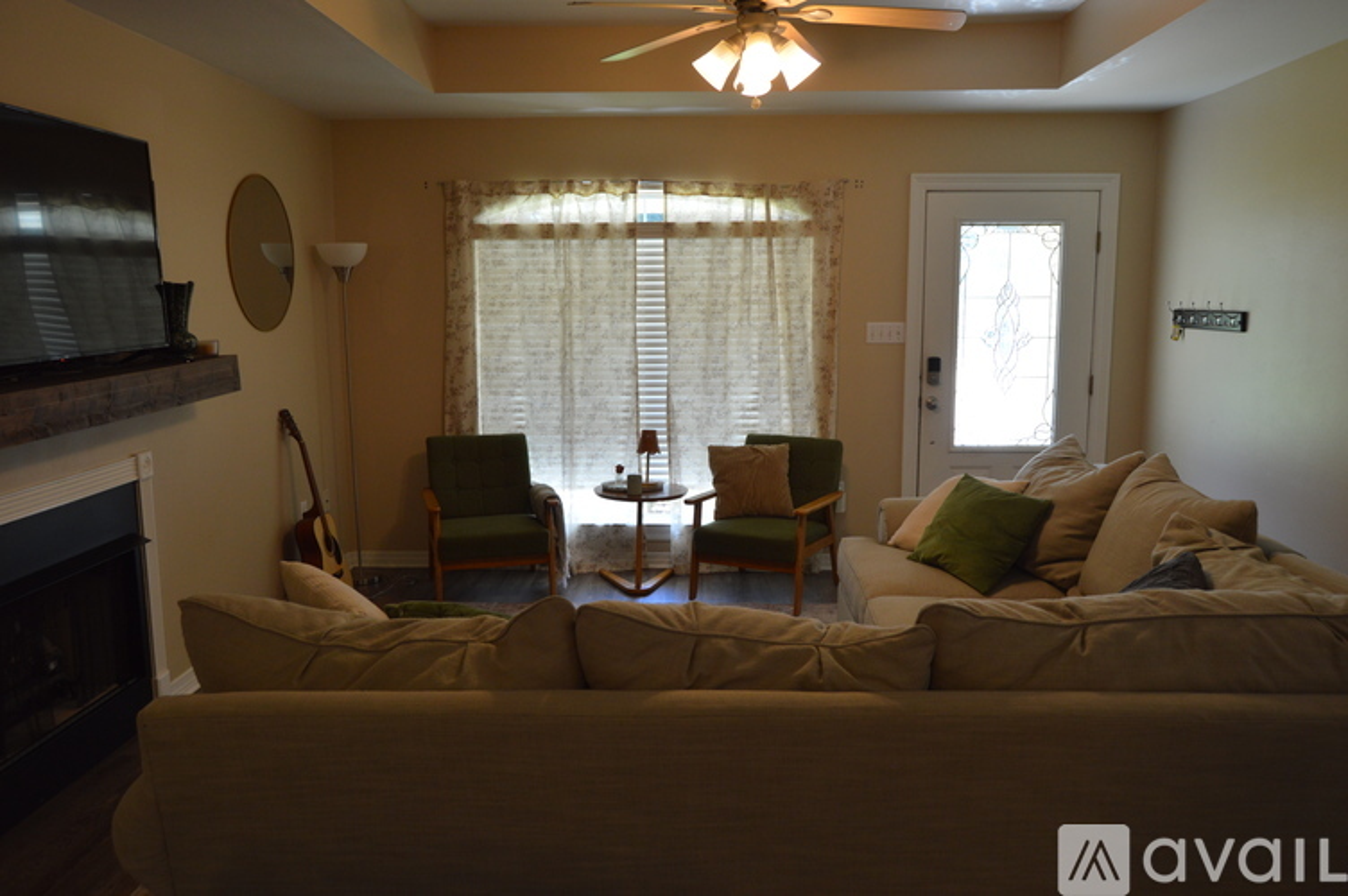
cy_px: 448
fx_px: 1010
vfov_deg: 47.8
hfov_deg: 67.4
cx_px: 674
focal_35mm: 27
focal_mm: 18
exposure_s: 1/80
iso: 400
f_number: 4.5
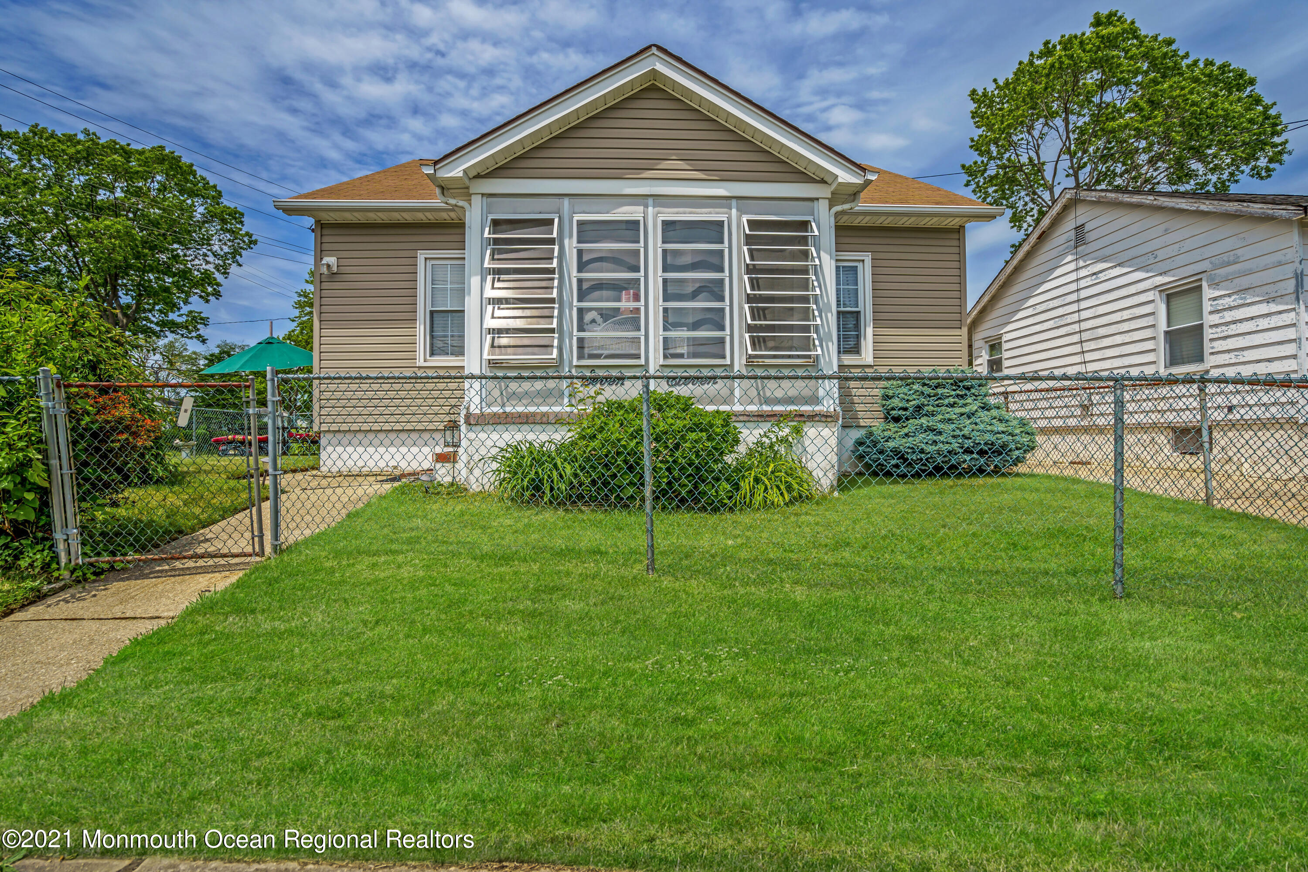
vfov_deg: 73.7
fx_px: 581
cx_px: 654
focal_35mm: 16
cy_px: 436
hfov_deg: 96.7
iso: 125
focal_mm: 16
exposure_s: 1/800
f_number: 4
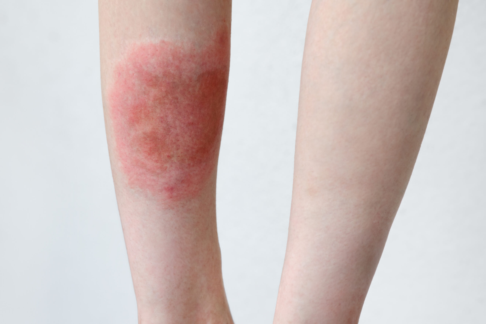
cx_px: 243
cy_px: 162
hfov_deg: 18.1
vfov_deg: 12.1
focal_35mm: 113
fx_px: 1525
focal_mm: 75
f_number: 3.6
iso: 320
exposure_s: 1/320
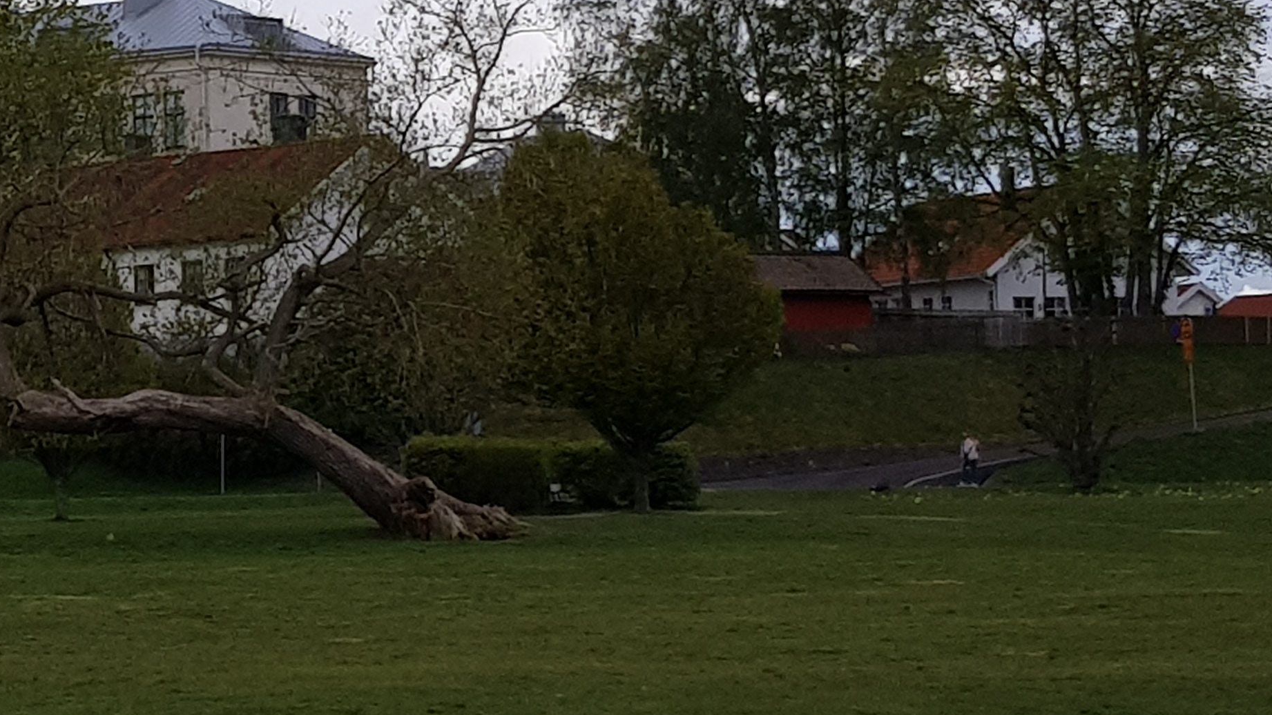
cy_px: 123
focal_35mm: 62
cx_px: -16
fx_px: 2091
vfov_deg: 19.2
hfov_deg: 31.2
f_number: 1.7
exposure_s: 1/1596
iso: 40
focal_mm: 4.2
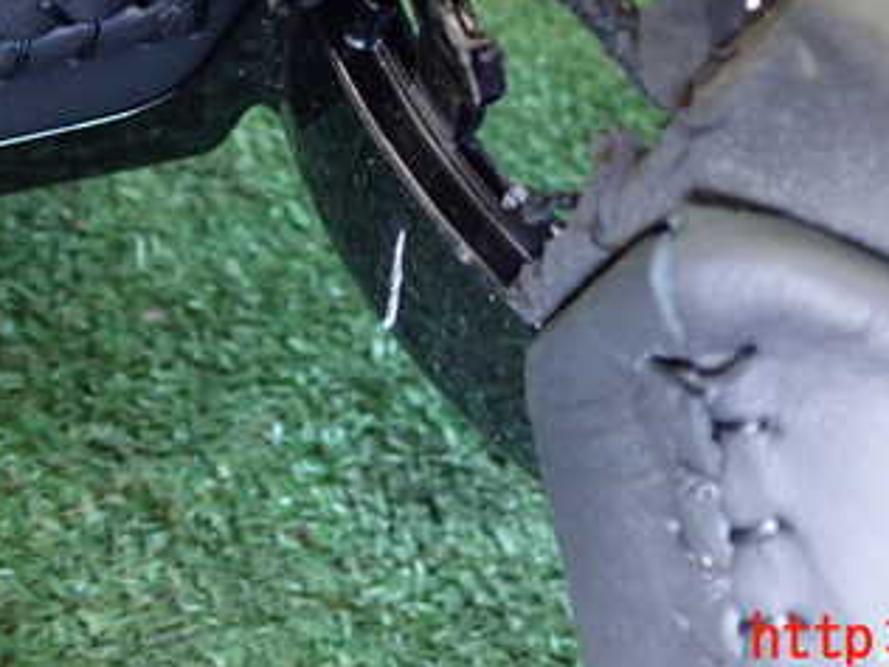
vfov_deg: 24.8
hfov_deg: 33.7
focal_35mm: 57
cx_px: 543
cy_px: 42
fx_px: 1464
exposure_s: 1/30
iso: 800
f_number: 2.3
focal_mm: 5.4
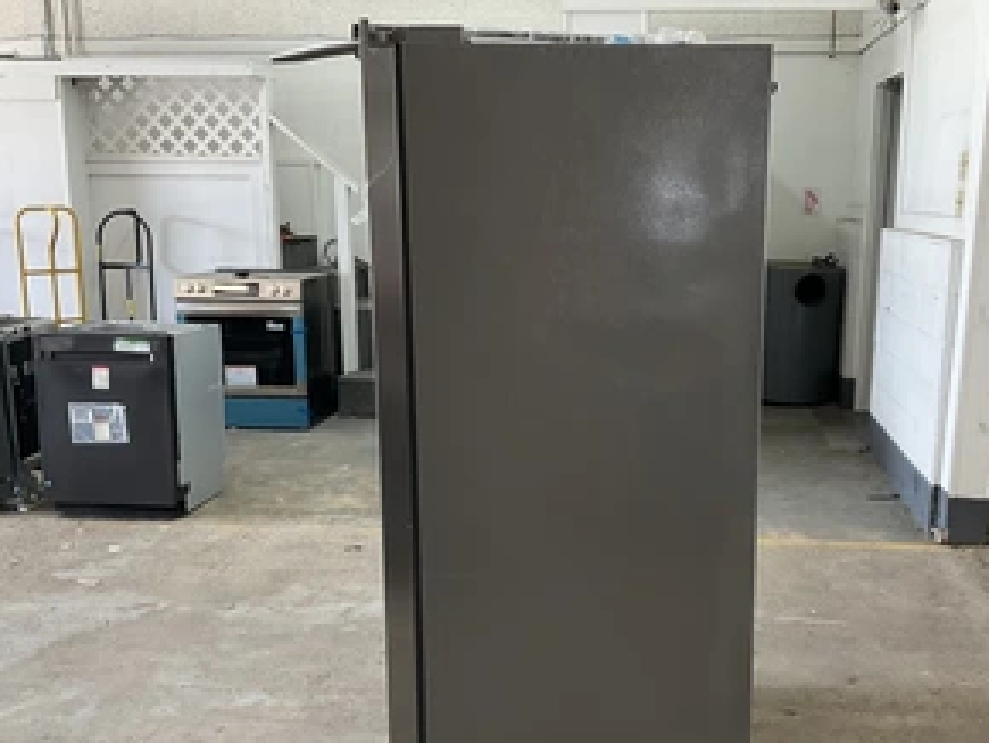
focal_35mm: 40
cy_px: 426
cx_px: 600
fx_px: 1144
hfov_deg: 46.5
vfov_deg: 35.9
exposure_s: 1/60
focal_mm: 3
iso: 64
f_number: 1.8
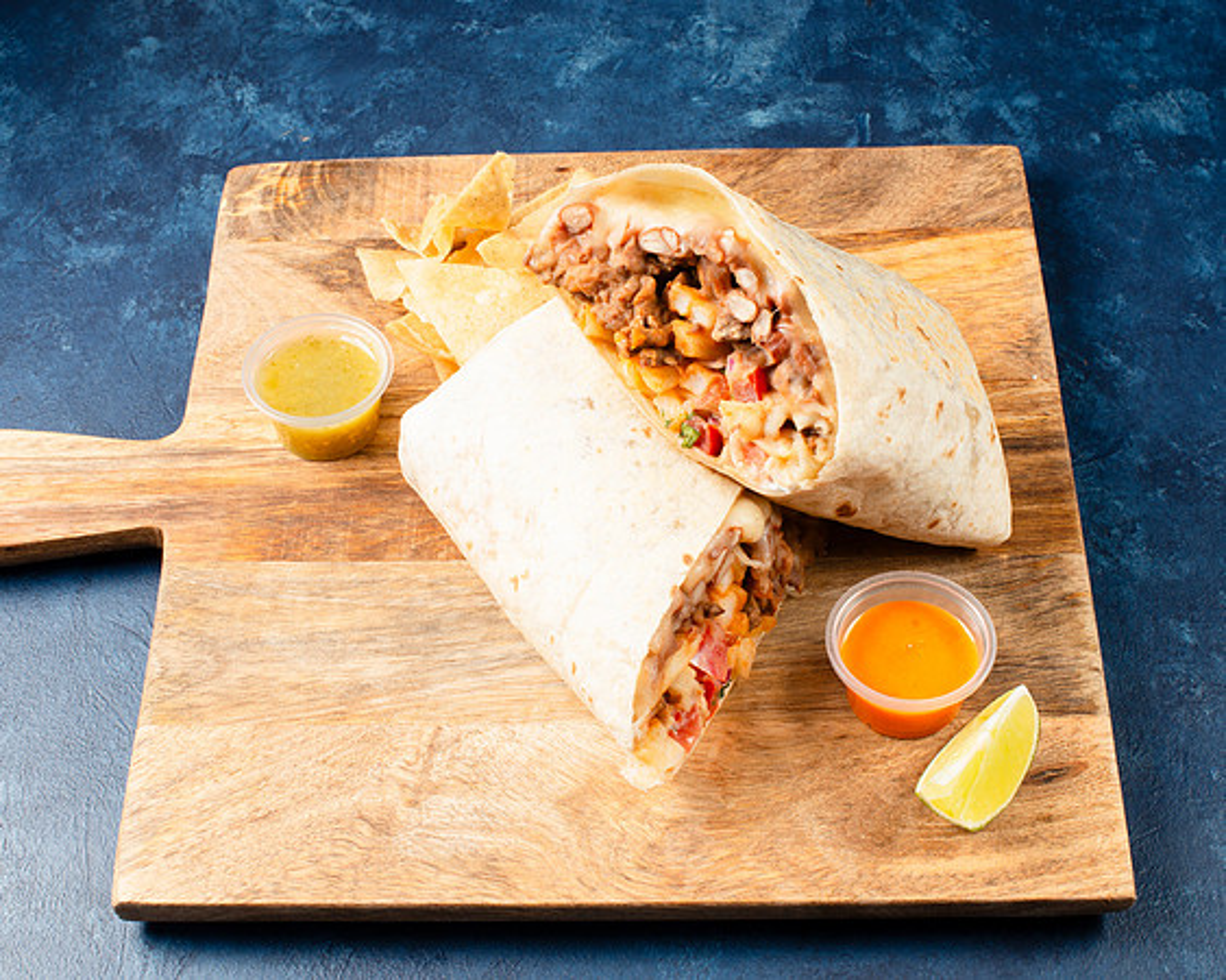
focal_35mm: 58
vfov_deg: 26.4
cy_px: 490
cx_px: 613
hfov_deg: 32.7
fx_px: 2087
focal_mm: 50
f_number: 14
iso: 200
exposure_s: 1/200
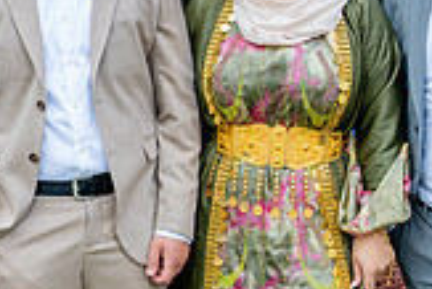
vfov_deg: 15.4
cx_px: 58
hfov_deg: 22.4
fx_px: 1069
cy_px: 152
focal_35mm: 89
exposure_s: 1/320
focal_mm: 25
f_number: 5
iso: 320
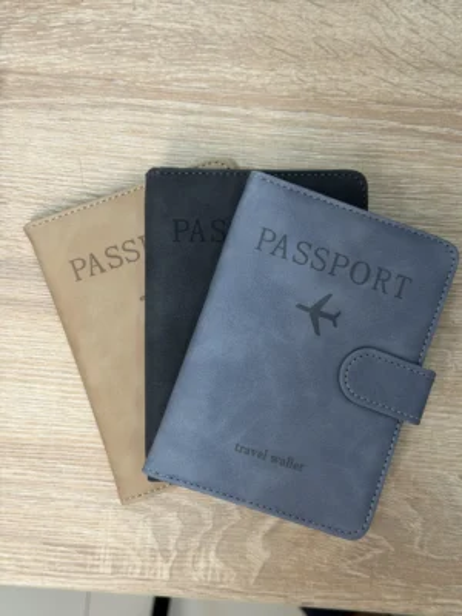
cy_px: 308
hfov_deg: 30.3
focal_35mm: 48
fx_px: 854
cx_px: 231
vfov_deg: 39.7
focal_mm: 6.76
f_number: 1.78
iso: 50
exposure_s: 1/99
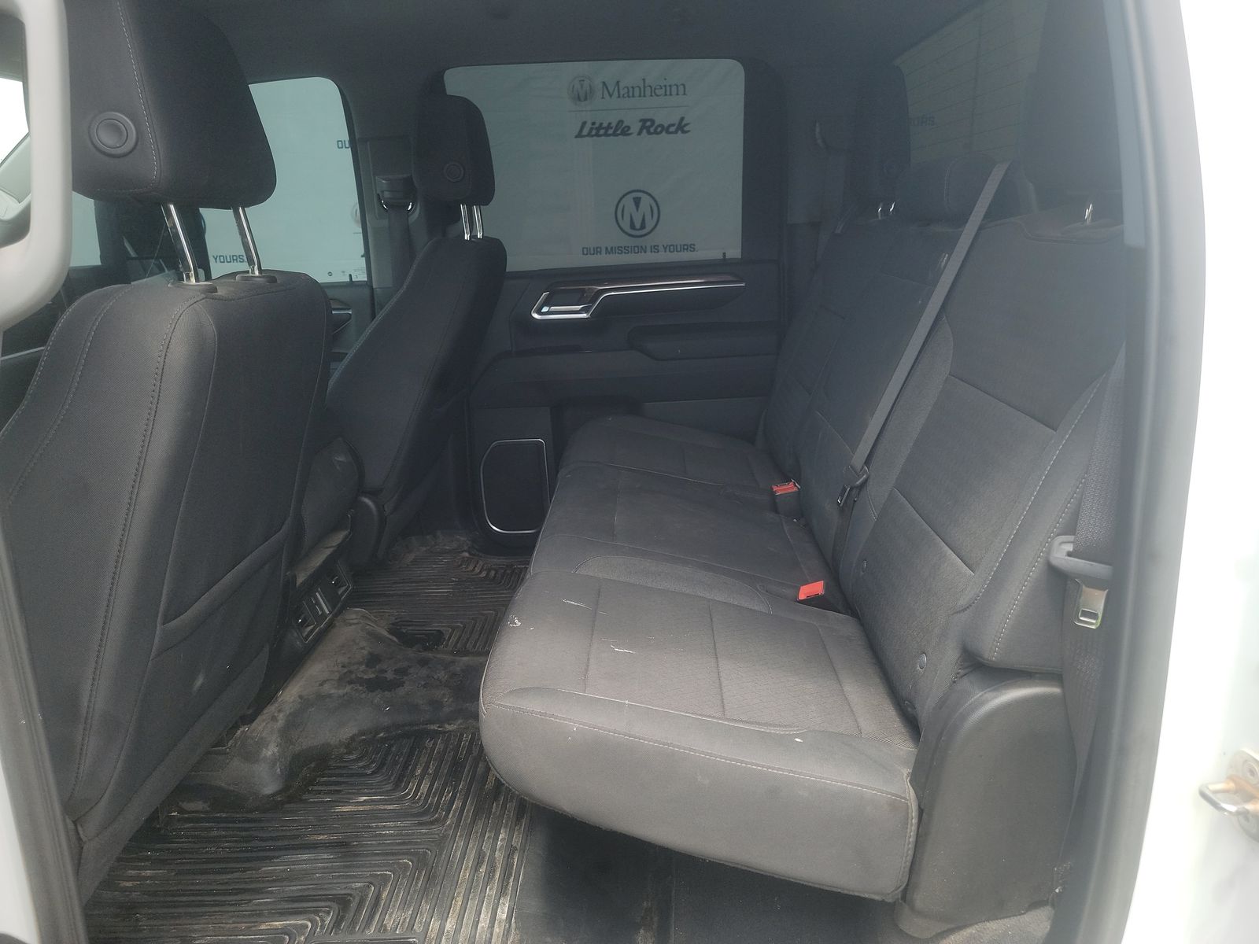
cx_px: 630
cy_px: 472
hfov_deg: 71.6
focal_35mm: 24
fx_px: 873
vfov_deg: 56.8
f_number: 1.8
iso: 50
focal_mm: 6.7
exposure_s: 1/131
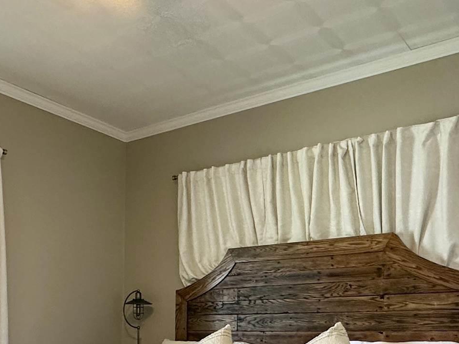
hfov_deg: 41.5
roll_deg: -0.3
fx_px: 597
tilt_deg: +1.6
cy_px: 330
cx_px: 151
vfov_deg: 30.3
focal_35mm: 45
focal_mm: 2.22
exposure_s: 1/60
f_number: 2.2
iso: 200
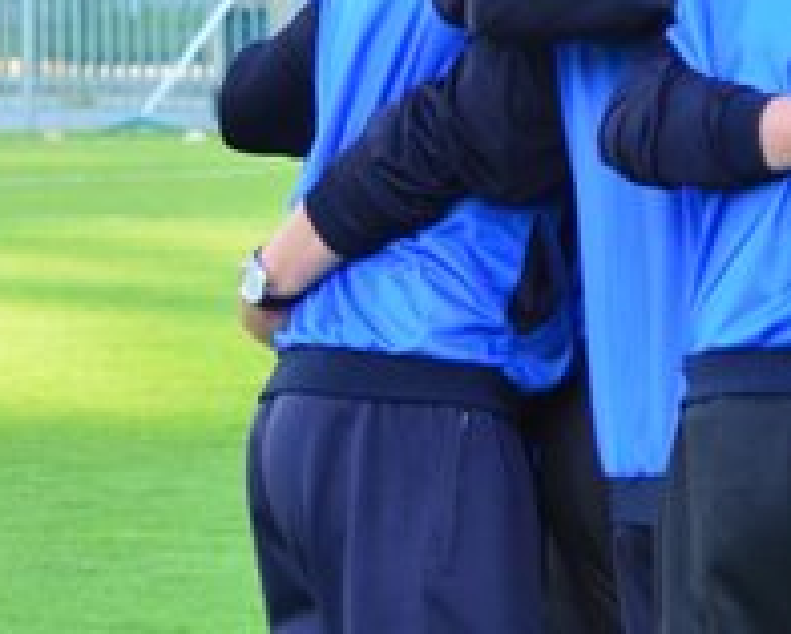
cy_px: 416
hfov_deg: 4.2
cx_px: 1505
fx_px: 10587
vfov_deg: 3.4
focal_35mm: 452
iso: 250
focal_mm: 70
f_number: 5
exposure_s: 1/160
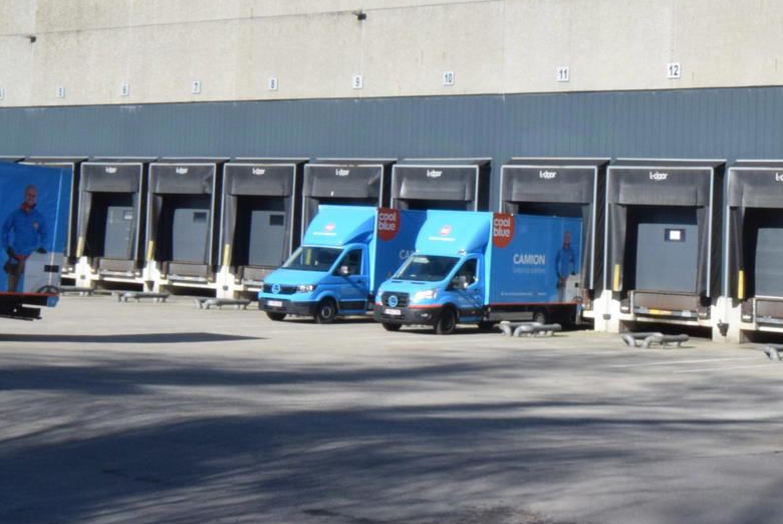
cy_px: 112
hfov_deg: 29.0
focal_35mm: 69
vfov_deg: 19.6
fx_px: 1502
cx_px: 531
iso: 800
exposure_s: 1/125
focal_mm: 20
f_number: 25
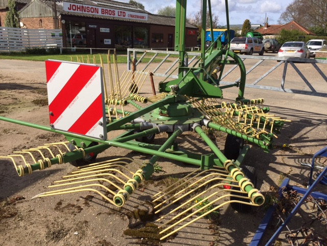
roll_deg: -1.8
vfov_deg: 48.2
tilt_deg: -21.0
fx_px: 274
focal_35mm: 29
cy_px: 123
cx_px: 164
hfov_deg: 61.7
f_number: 2.2
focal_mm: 4.15
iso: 32
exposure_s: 1/2475
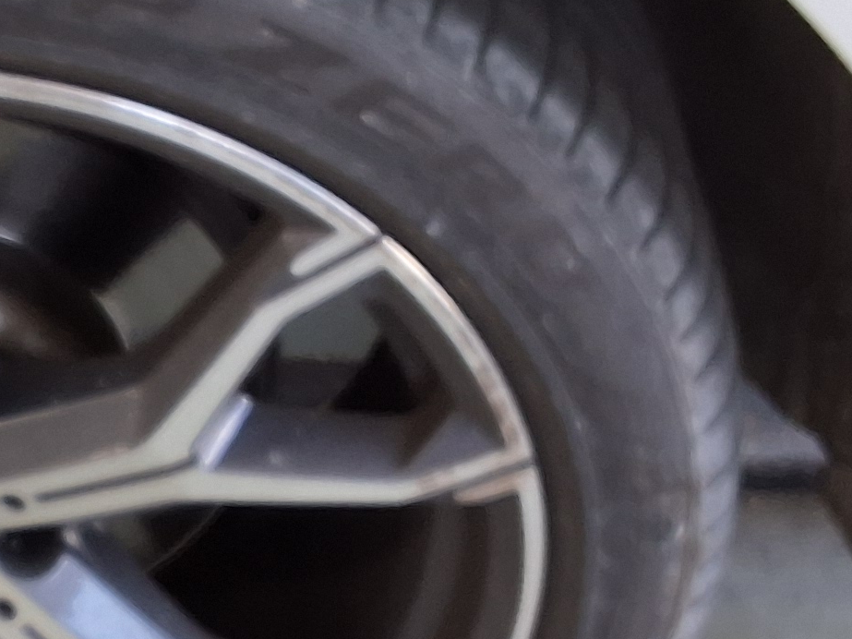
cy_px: 442
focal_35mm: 99
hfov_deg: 19.1
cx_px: -62
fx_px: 2436
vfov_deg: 14.9
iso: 50
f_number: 1.9
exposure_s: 1/120
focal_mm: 2.91
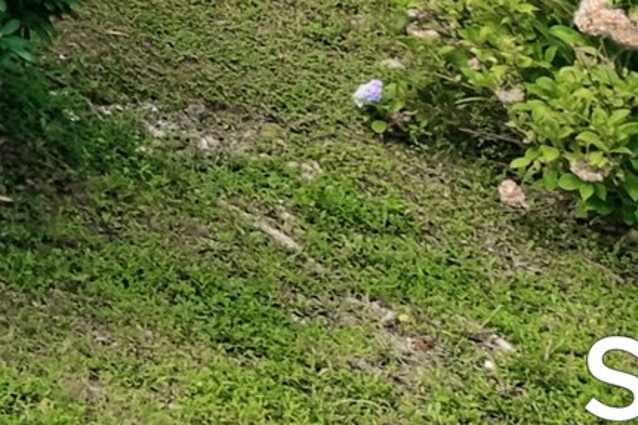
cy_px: -1250
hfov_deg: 9.8
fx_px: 3153
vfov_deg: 6.4
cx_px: -1013
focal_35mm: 178
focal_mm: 8.7
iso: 200
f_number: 1.8
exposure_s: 1/640
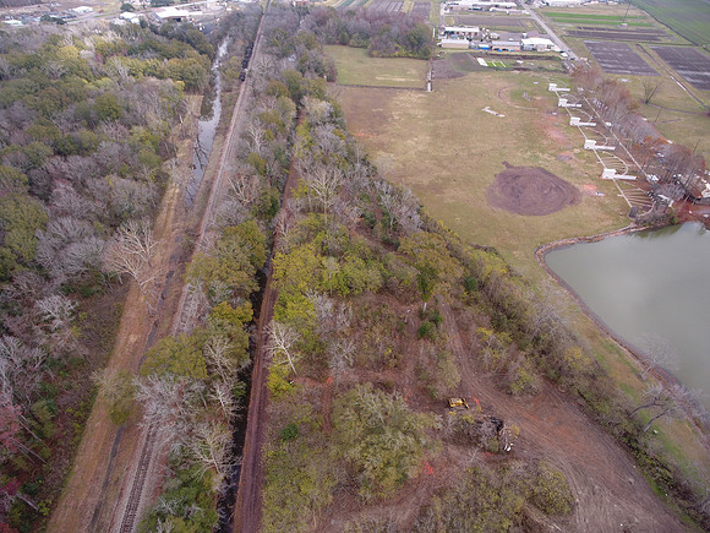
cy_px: 266
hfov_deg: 81.7
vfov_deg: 66.0
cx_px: 355
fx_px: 410
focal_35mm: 20
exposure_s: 1/243
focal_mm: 3.61
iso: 100
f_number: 2.8
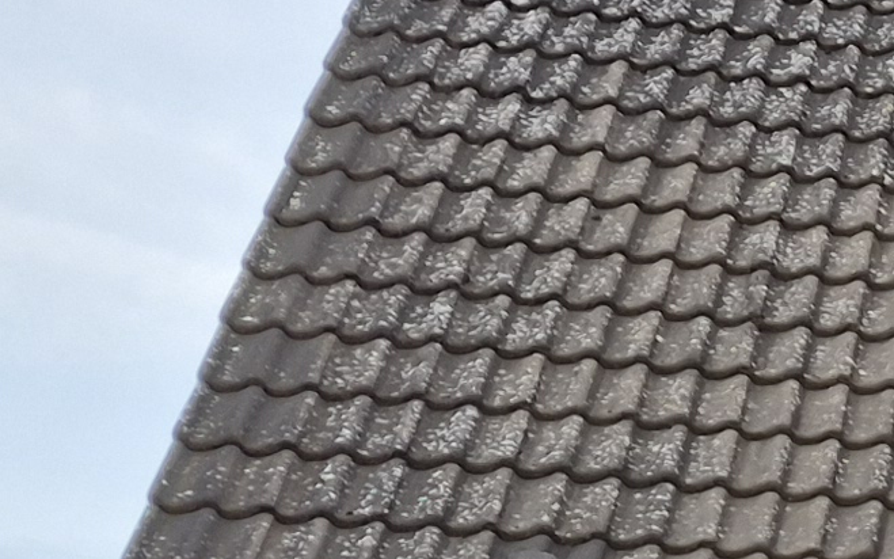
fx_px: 3606
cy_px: 1202
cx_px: 2051
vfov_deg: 8.3
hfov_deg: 11.8
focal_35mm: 148
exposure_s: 1/401
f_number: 1.8
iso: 25
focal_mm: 5.4
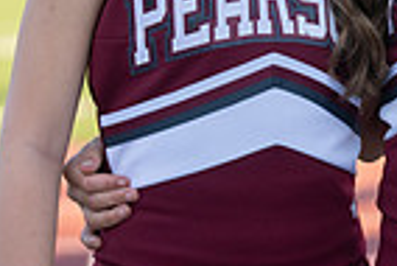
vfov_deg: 4.8
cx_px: 422
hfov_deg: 7.2
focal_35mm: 286
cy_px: -91
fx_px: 3157
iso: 100
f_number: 2.8
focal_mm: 70
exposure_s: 1/320
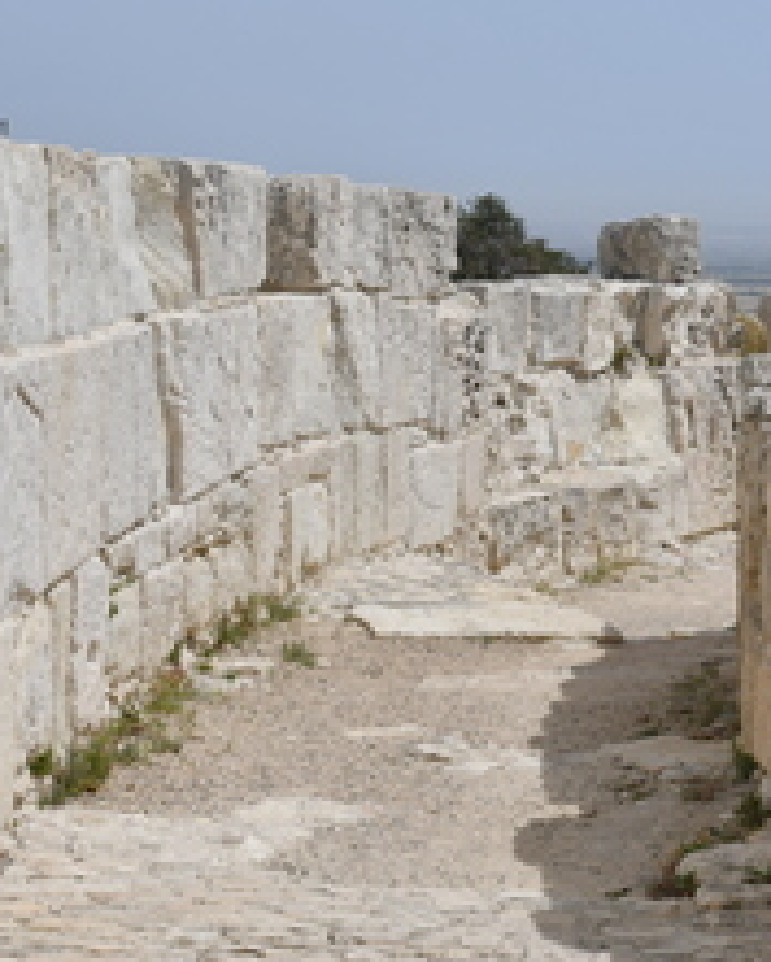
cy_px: 459
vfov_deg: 19.6
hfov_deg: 15.5
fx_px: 2791
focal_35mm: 98
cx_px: 754
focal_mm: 35
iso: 250
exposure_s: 1/1000
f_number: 10
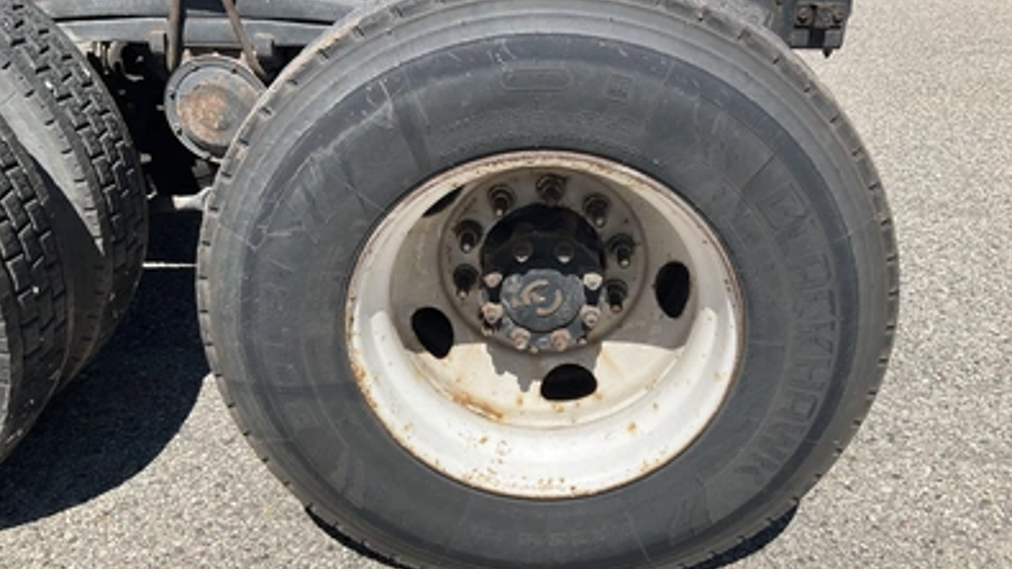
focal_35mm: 32
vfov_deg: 36.6
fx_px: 859
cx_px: 507
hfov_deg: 61.0
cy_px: 269
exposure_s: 1/1786
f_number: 1.8
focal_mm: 3
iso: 25
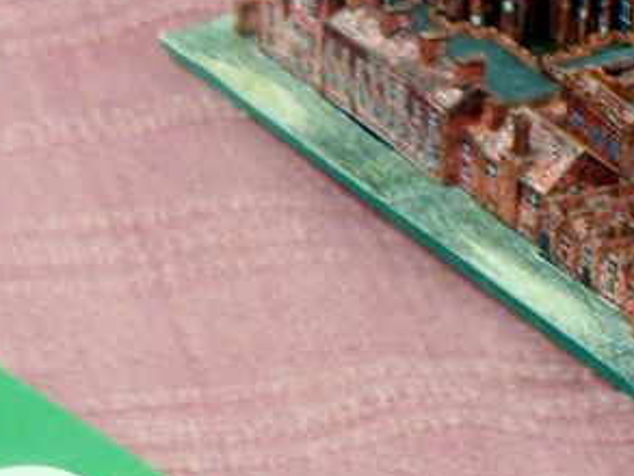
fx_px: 7494
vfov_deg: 3.6
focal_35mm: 409
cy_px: 818
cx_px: -299
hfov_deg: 4.8
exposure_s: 1/3
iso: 80
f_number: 3.2
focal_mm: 19.4
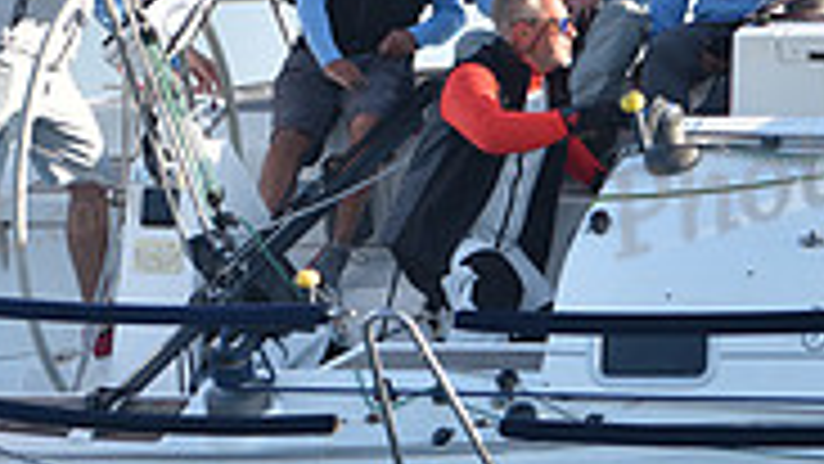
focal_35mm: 233
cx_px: 378
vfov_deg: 5.2
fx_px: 5092
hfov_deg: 9.3
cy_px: -29
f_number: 3.2
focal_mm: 70
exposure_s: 1/640
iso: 250
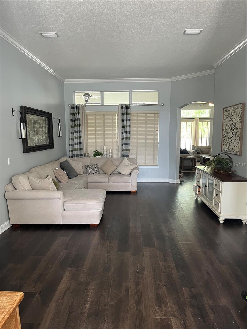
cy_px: 164
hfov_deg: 53.1
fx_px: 247
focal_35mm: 26
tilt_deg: -8.2
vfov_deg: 67.3
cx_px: 124
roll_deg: +0.7
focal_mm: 5.1
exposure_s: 1/72
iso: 125
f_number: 1.6
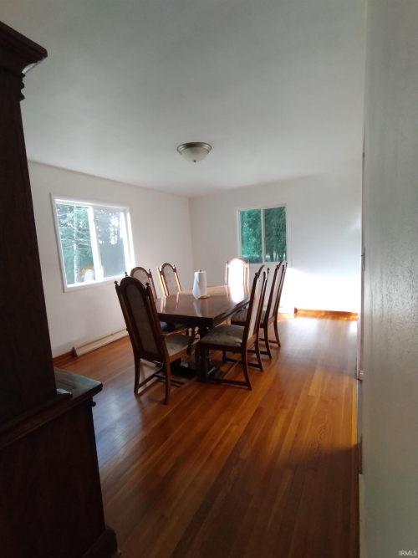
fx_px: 258
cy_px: 279
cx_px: 209
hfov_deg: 78.1
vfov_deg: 94.5
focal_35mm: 16
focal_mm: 1.66
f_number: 2.2
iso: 375
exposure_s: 1/30
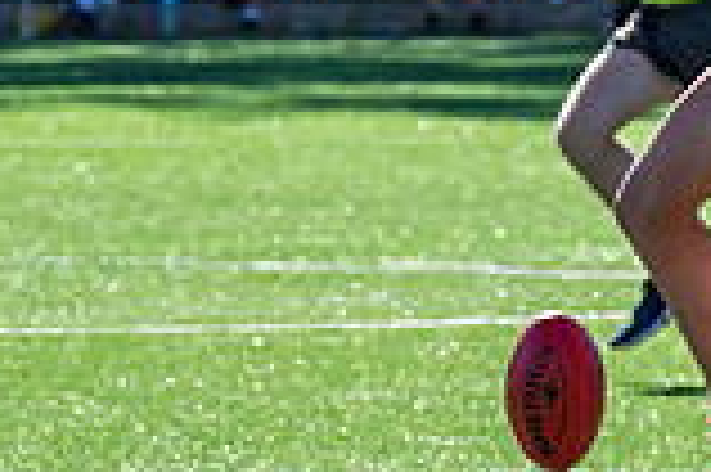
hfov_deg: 1.8
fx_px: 22511
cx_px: 628
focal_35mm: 1141
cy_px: -16
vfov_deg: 1.2
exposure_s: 1/1600
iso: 800
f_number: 8
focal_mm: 250
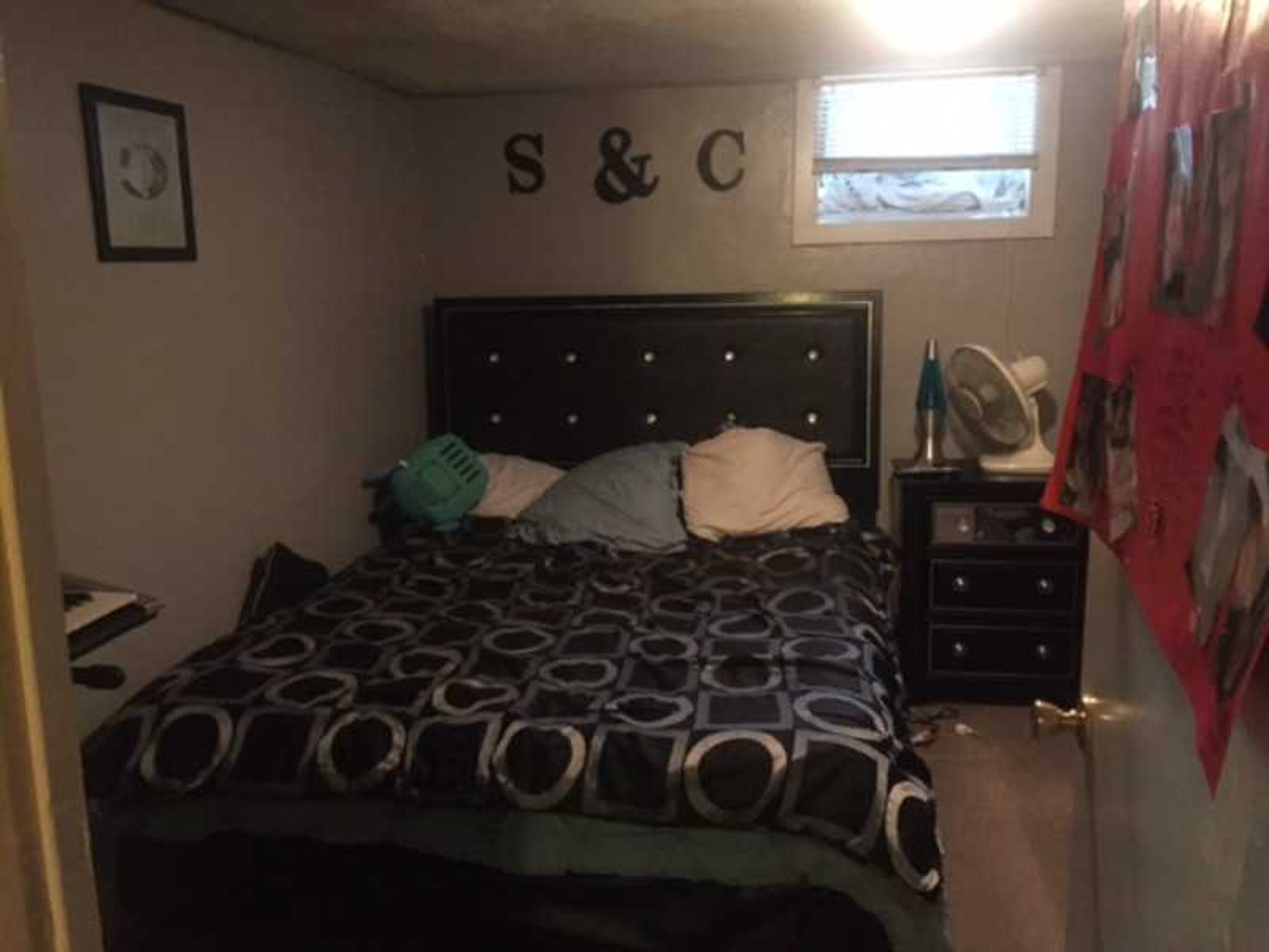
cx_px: 634
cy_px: 476
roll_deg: +0.5
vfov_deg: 48.2
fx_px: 1063
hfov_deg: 61.7
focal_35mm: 29
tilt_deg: -10.3
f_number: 2.2
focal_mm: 4.15
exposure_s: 1/15
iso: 400
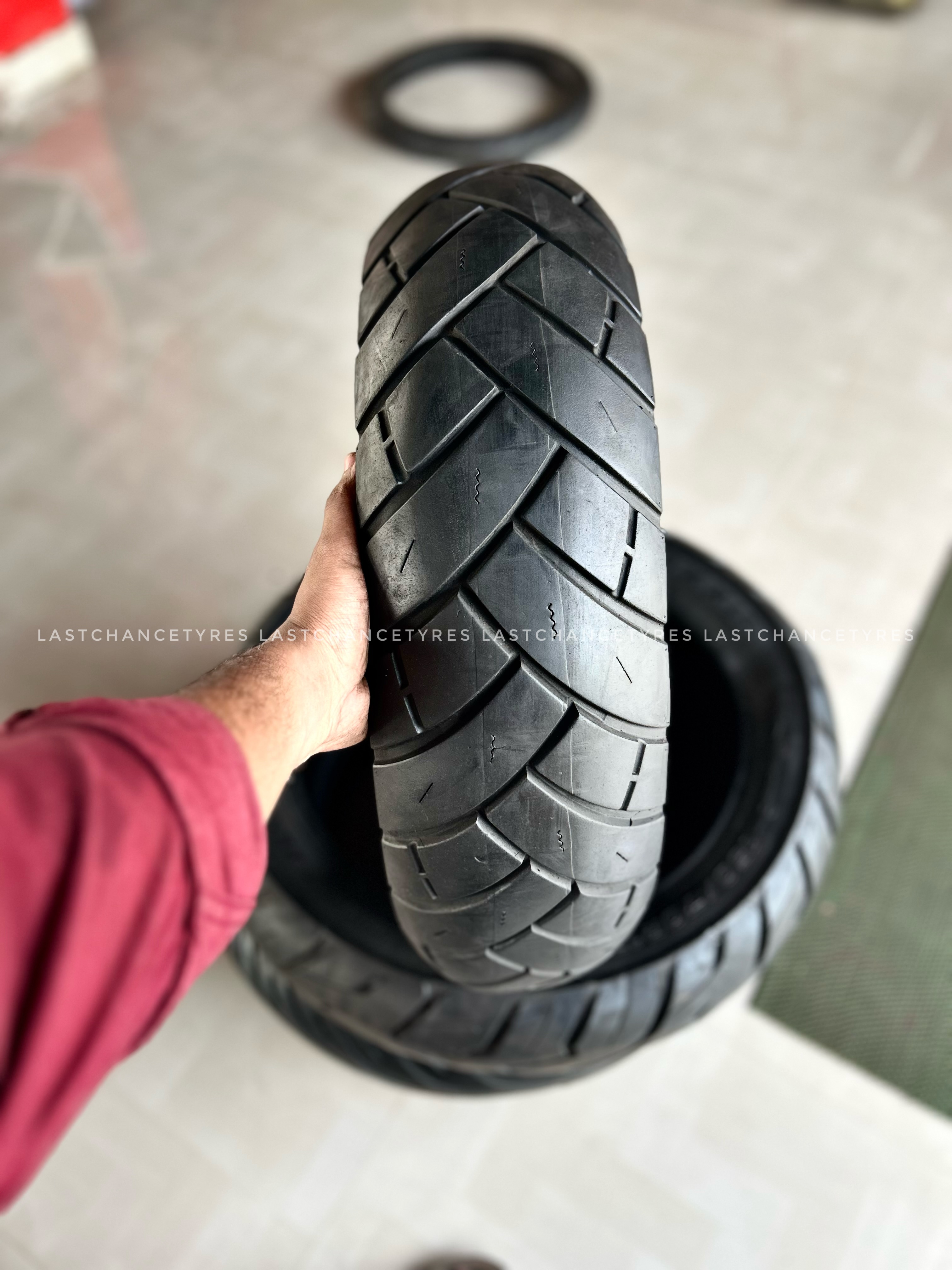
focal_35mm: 26
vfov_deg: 67.3
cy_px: 635
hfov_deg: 53.1
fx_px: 953
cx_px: 476
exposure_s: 1/121
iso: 100
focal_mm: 5.7
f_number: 1.5
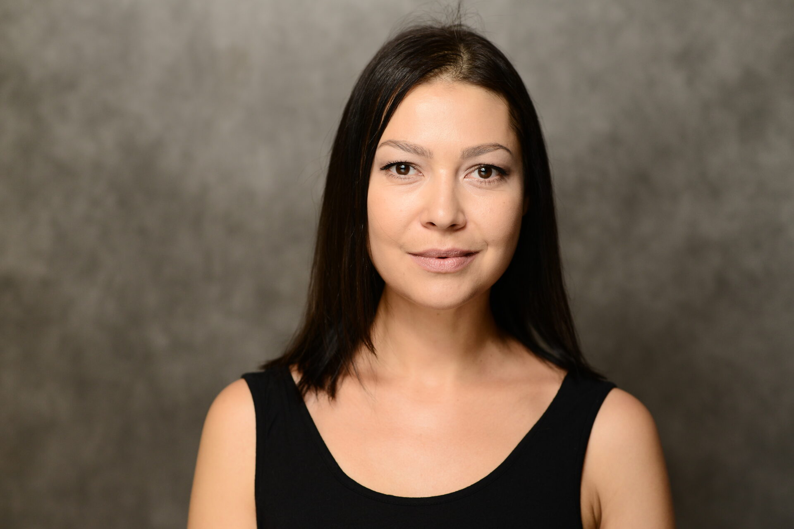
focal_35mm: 85
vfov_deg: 16.1
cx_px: 397
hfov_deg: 23.9
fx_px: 1875
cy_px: 264
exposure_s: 1/100
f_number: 3.2
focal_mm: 85
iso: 400
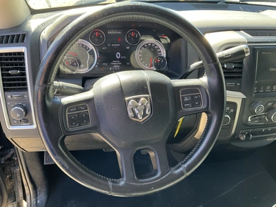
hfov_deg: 61.7
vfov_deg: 48.2
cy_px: 104
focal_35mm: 29
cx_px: 138
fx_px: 231
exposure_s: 1/122
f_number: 1.8
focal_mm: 3
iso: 64
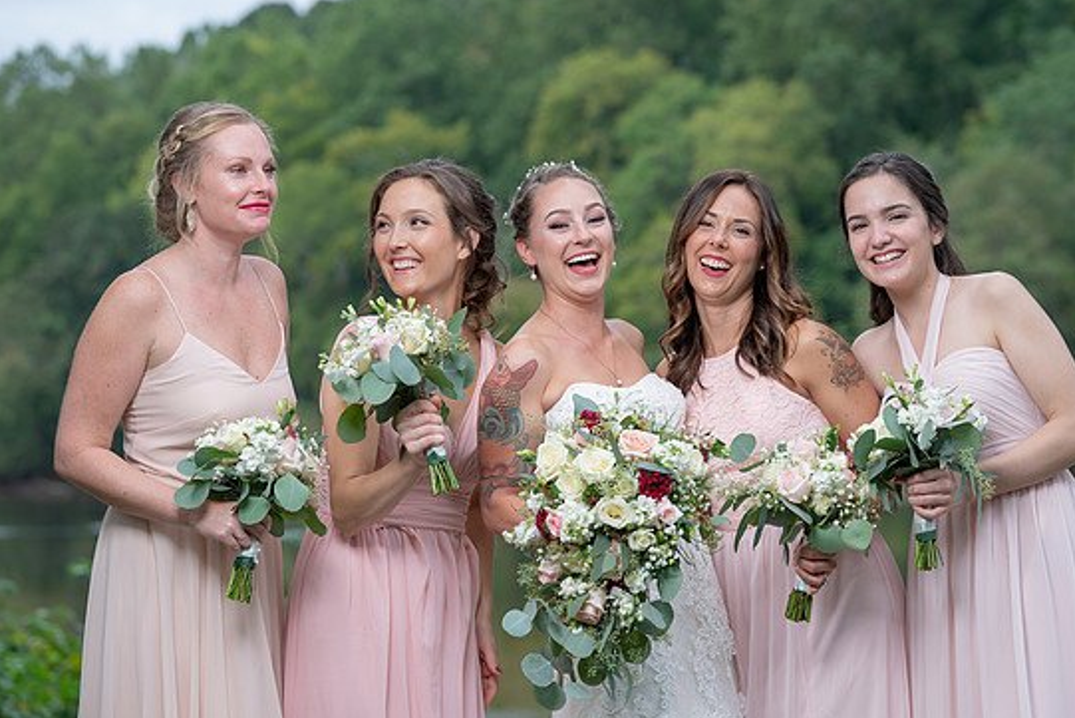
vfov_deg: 12.7
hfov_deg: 18.9
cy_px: 364
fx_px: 3226
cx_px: 594
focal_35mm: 108
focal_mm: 96
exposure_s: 1/250
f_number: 4
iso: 100
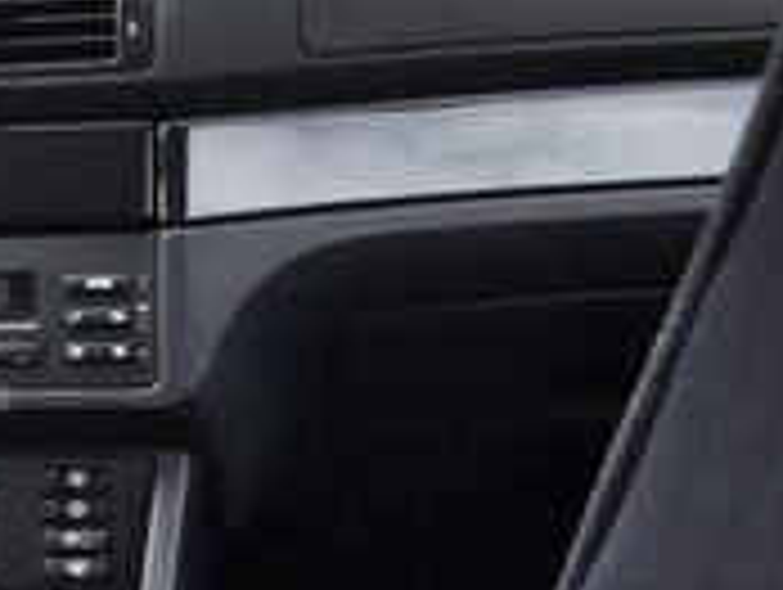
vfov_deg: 13.5
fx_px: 2492
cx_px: -450
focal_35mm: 110
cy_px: 345
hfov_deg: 16.1
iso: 32
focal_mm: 4.15
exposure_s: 1/482
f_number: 2.2
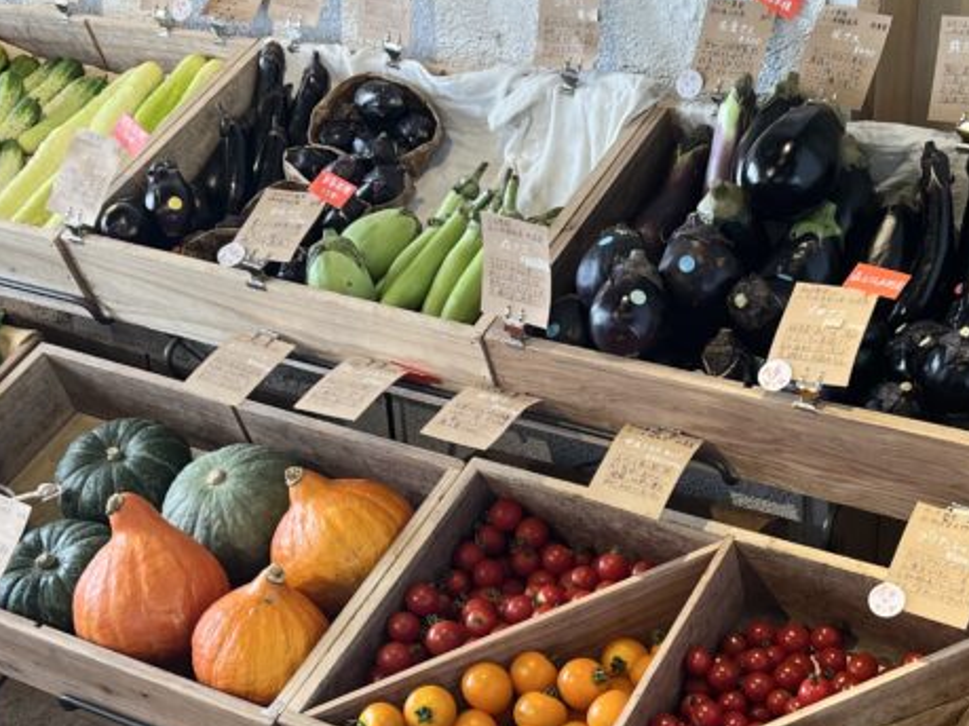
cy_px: 511
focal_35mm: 58
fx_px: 1623
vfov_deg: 25.0
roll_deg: +2.4
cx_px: 589
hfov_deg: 33.1
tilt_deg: -30.2
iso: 80
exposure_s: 1/100
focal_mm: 5.7
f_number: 1.5
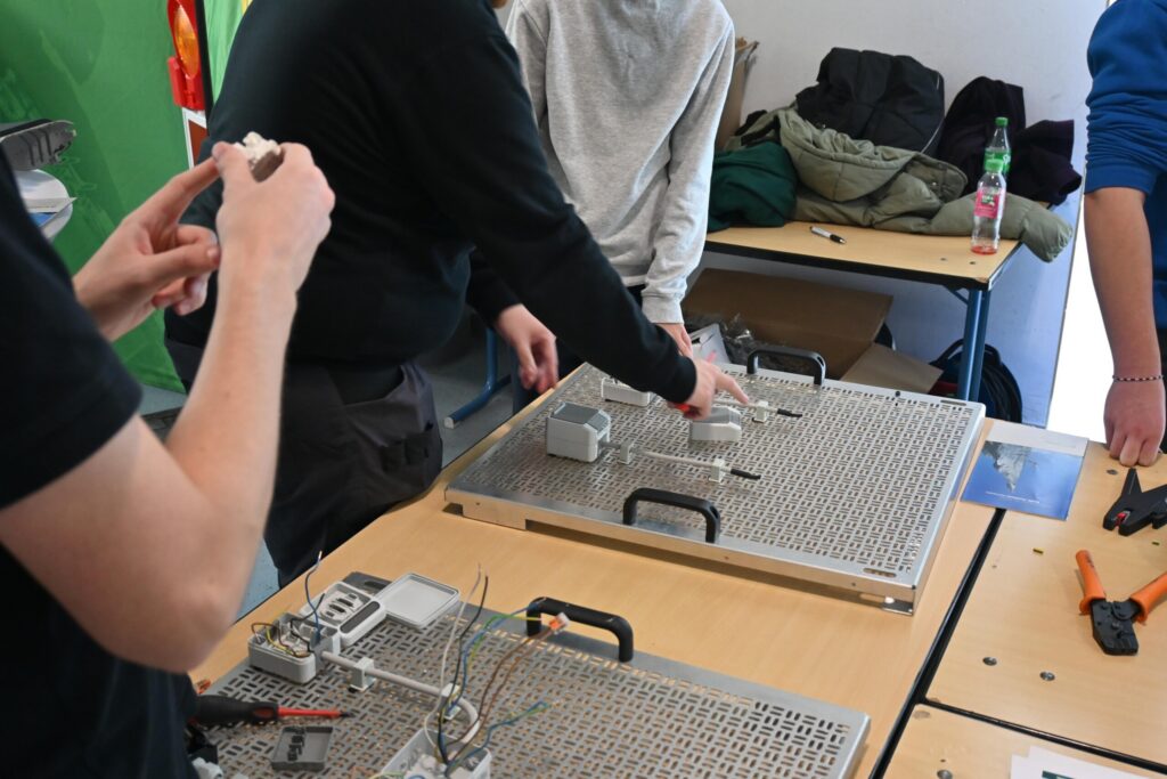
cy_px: 390
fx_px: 1264
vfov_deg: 34.2
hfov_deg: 49.5
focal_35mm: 39
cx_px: 584
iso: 900
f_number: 4.5
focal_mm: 26
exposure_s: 1/40
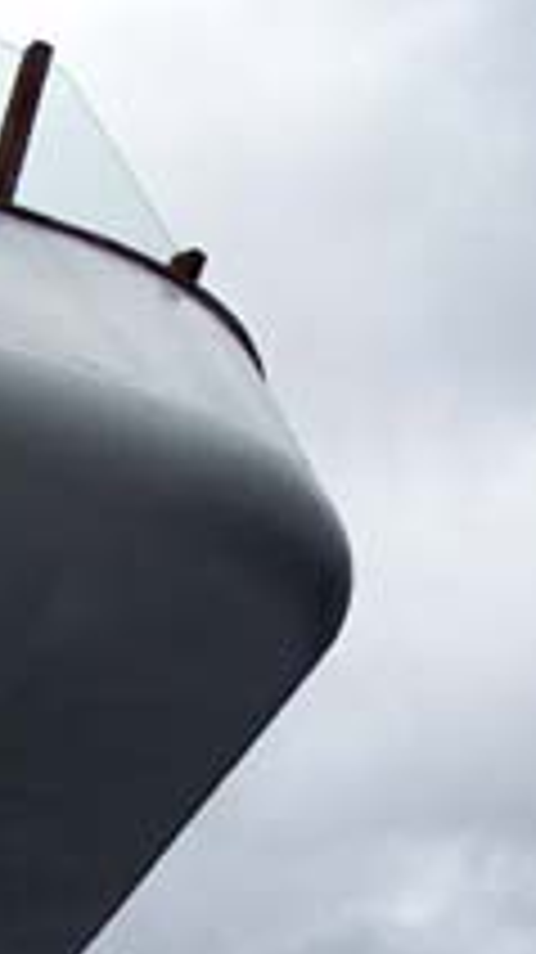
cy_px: 1156
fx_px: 2505
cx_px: 92
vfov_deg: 20.2
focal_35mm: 99
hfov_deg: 12.2
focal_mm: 5.8
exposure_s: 1/320
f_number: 4.3
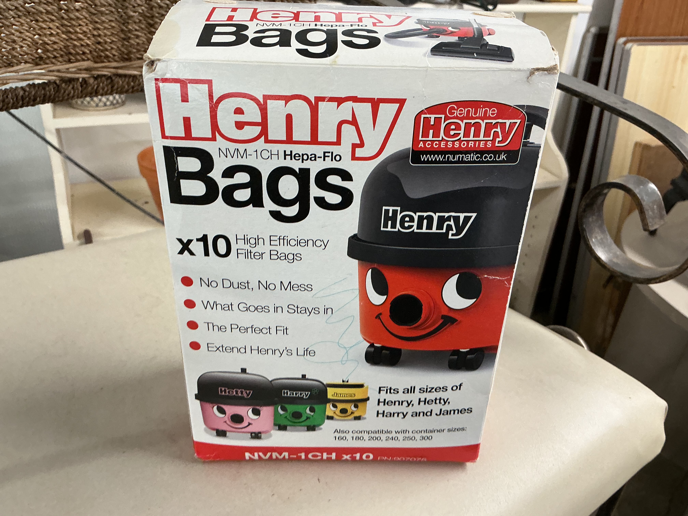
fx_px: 576
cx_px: 344
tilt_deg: -31.2
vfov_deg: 48.2
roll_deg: -4.0
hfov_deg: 61.7
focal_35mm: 29
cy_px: 258
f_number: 1.8
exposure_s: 1/50
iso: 125
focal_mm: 3
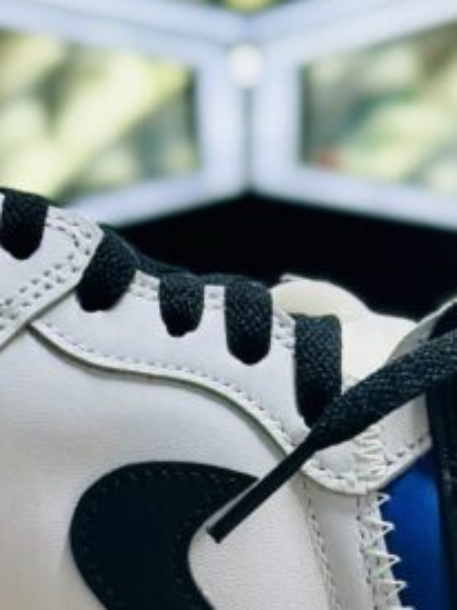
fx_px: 2871
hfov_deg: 9.1
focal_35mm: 163
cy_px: 591
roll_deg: -0.4
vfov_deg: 12.0
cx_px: 151
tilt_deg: +13.9
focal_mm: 6.86
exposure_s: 1/100
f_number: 1.78
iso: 64
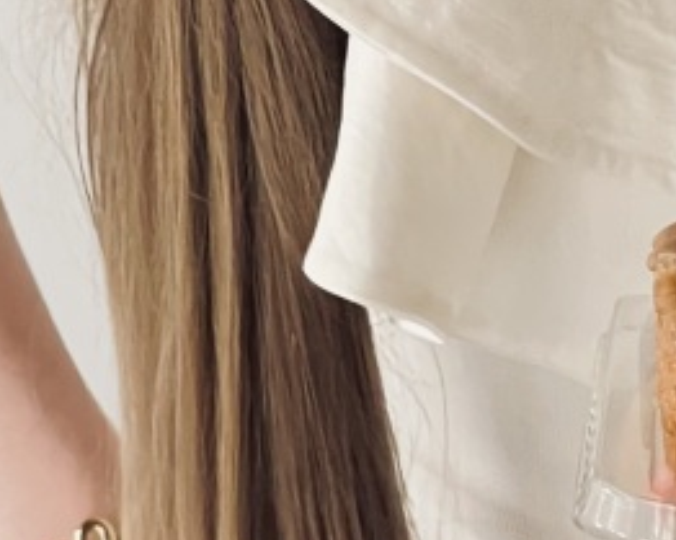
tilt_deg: -3.1
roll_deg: -0.3
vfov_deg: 7.2
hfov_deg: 9.2
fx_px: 4137
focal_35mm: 207
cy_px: -487
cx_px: 820
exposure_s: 1/99
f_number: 2
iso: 200
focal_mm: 6
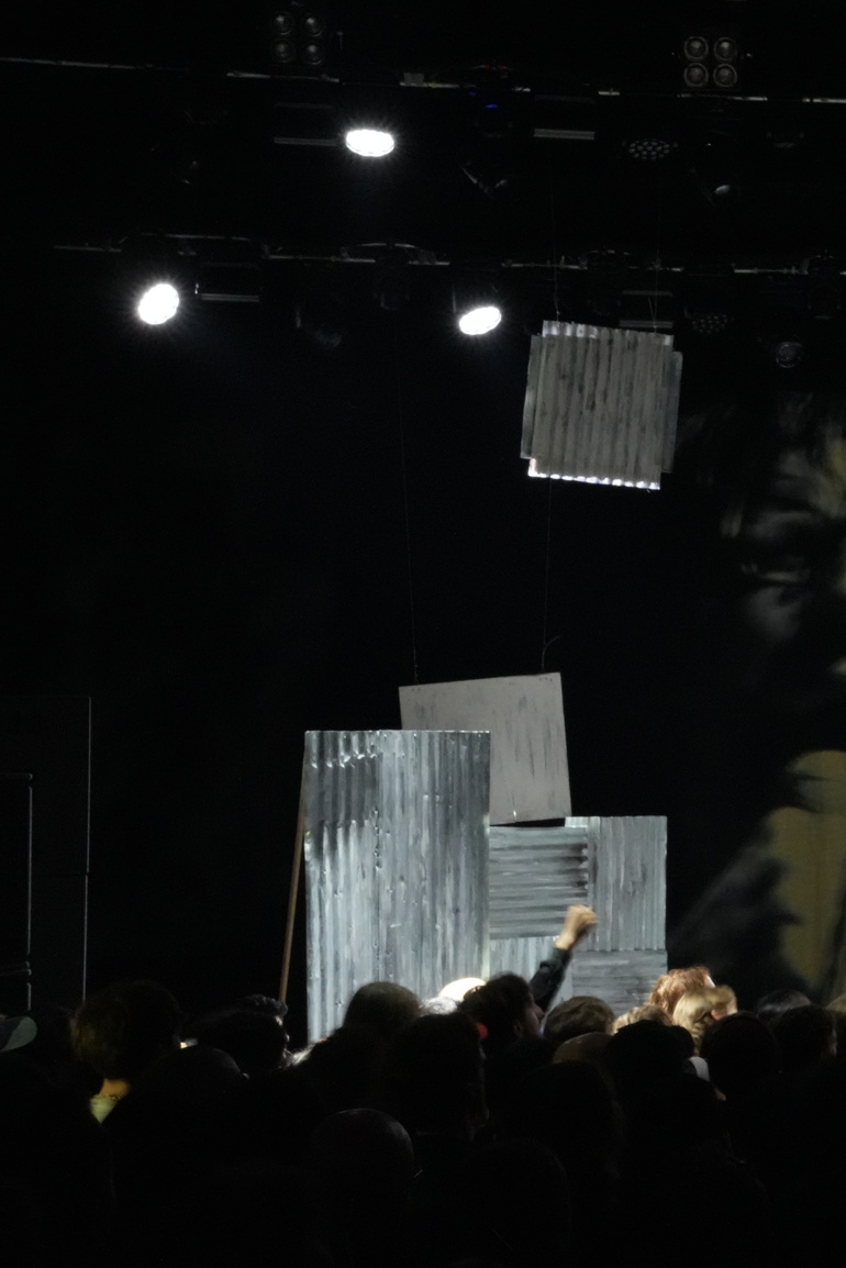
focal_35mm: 85
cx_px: 901
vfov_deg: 23.9
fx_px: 2994
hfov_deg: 15.7
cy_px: 635
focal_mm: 56
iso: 12800
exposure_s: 1/4
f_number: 22
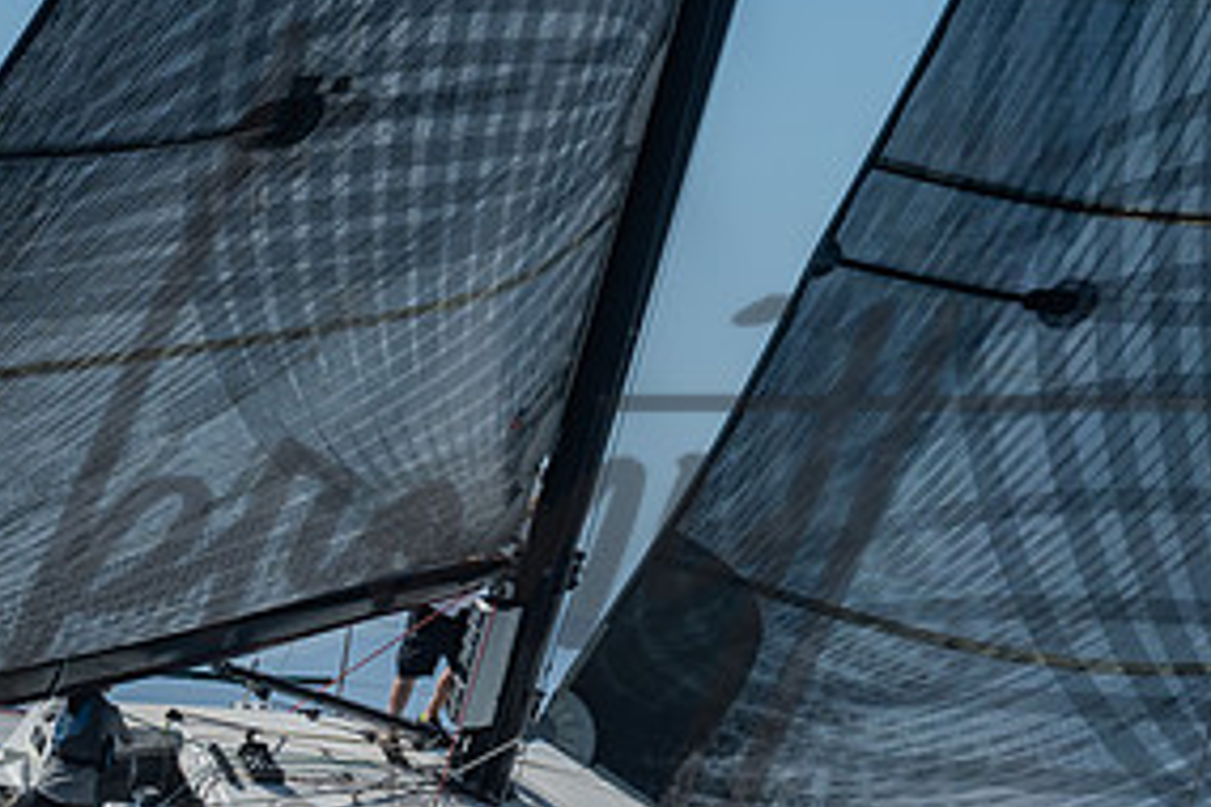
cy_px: 642
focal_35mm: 347
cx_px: -263
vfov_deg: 4.0
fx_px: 11672
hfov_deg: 5.9
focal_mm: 110
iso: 160
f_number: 6.3
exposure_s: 1/1250
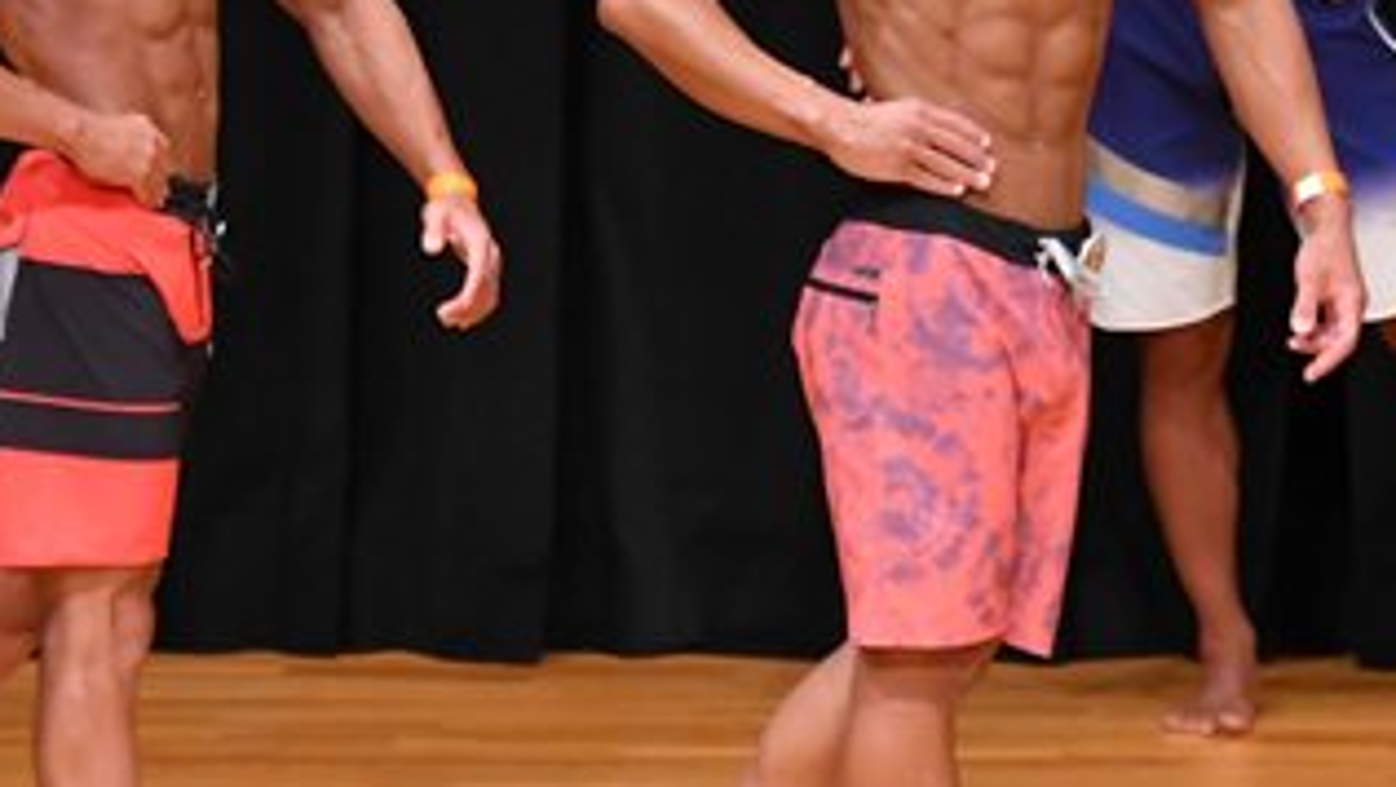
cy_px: 212
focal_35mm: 577
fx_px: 21366
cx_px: 775
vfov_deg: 2.1
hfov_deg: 3.7
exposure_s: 1/400
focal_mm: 150
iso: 4000
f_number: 5.6
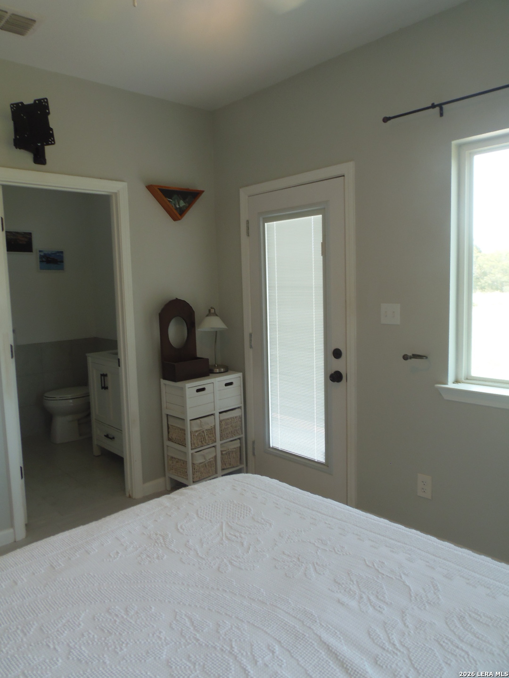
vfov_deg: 71.6
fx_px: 471
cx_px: 254
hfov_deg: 56.8
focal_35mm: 24
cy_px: 339
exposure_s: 1/50
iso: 64
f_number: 2.9
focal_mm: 4.3
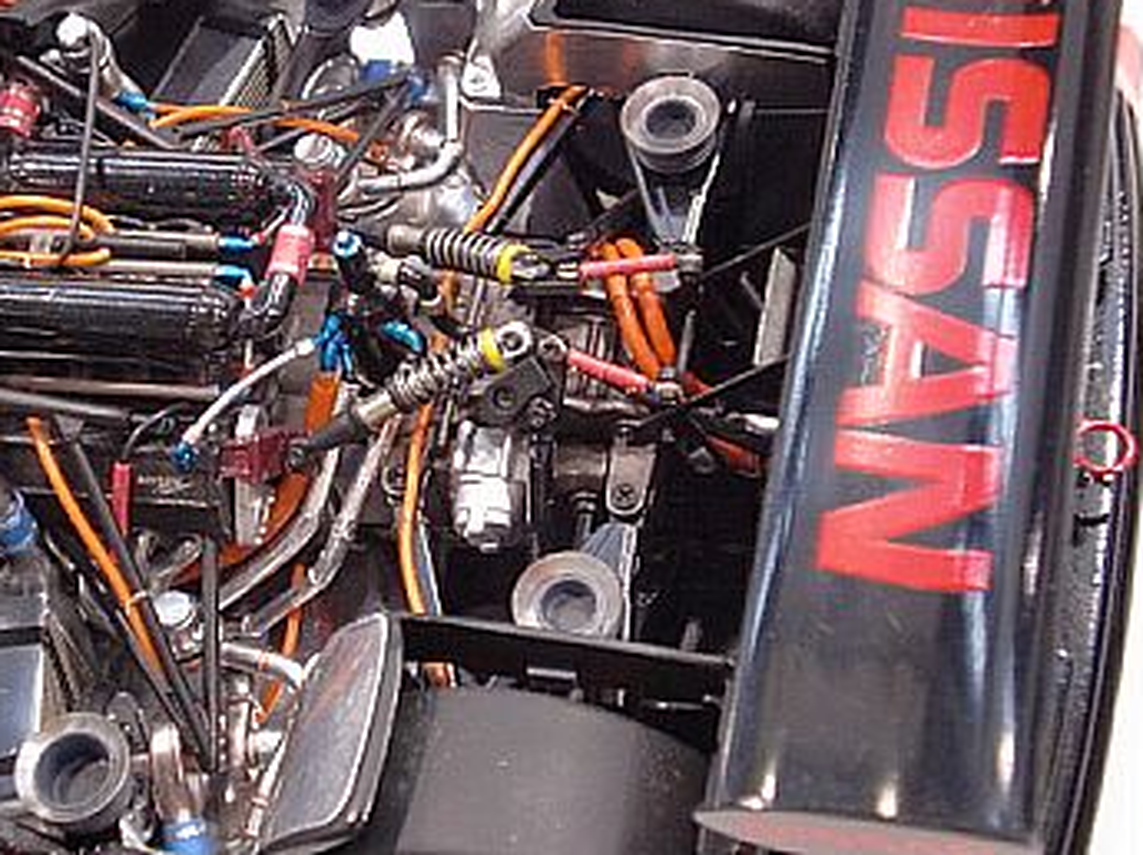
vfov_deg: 18.9
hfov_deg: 24.9
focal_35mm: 78
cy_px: 365
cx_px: 358
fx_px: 2573
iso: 320
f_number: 3.7
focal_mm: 9.3
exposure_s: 1/60
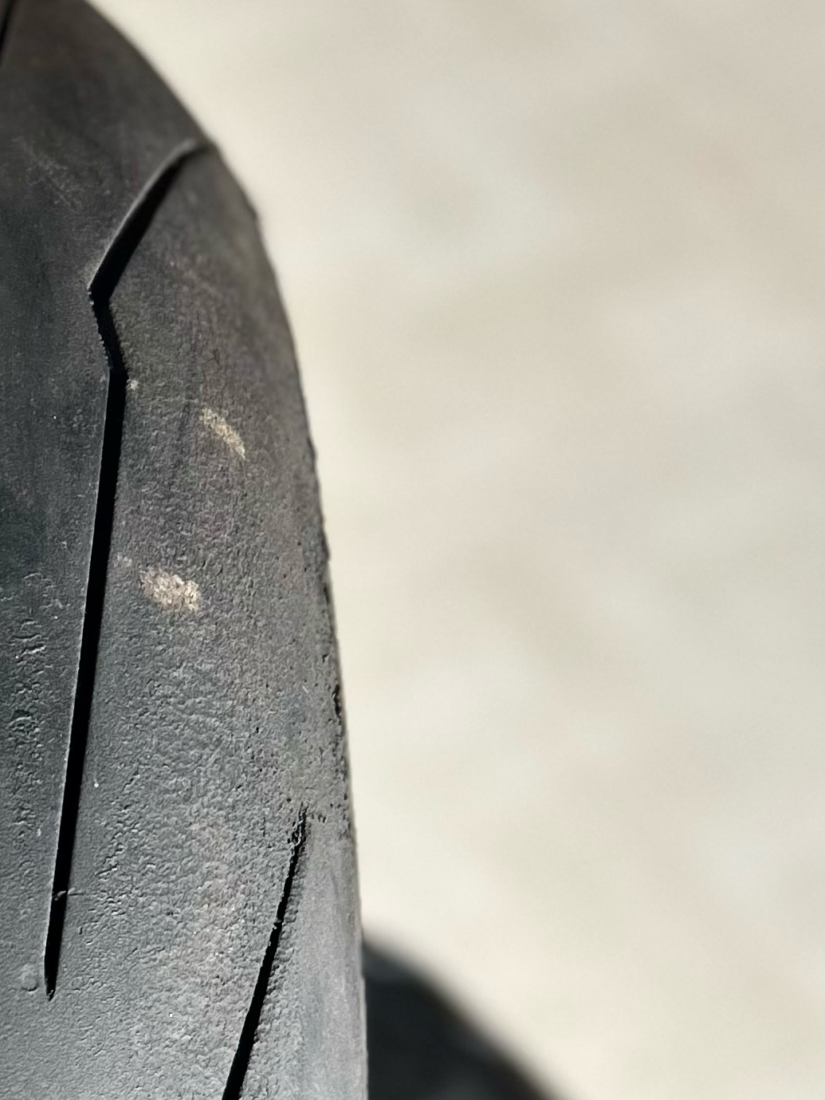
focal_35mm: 76
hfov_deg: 18.6
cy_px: 1253
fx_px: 2414
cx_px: -84
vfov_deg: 23.8
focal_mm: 5.7
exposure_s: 1/121
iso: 125
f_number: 1.5
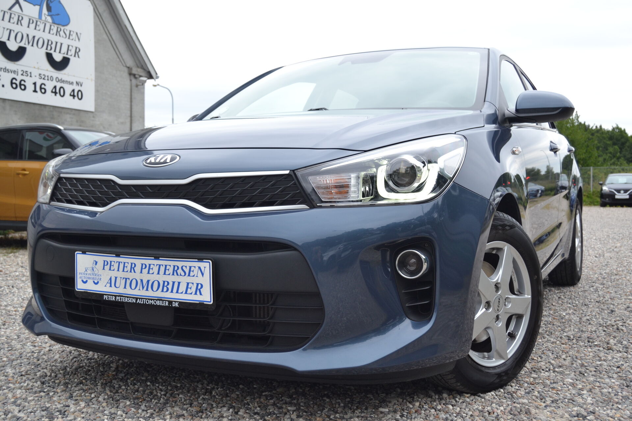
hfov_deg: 53.1
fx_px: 632
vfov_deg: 36.9
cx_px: 316
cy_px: 210
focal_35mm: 36
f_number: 5.6
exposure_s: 1/125
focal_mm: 24
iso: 160
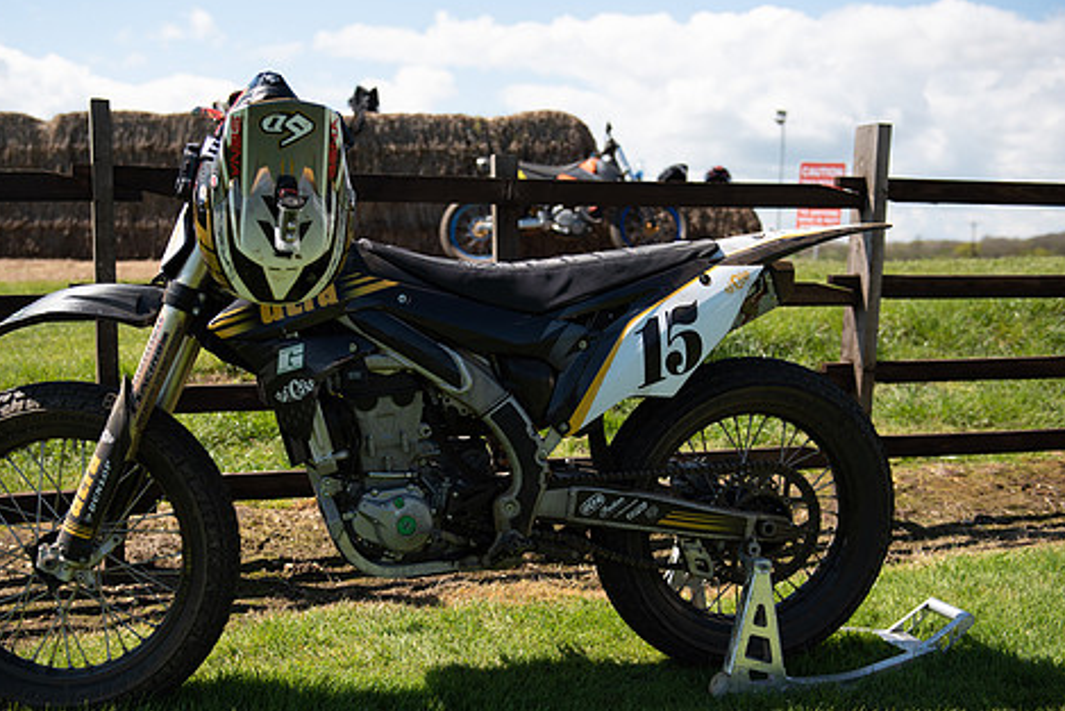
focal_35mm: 47
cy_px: 405
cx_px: 463
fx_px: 1391
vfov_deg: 28.6
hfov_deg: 41.8
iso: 100
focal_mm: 38
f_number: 2.8
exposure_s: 1/1000
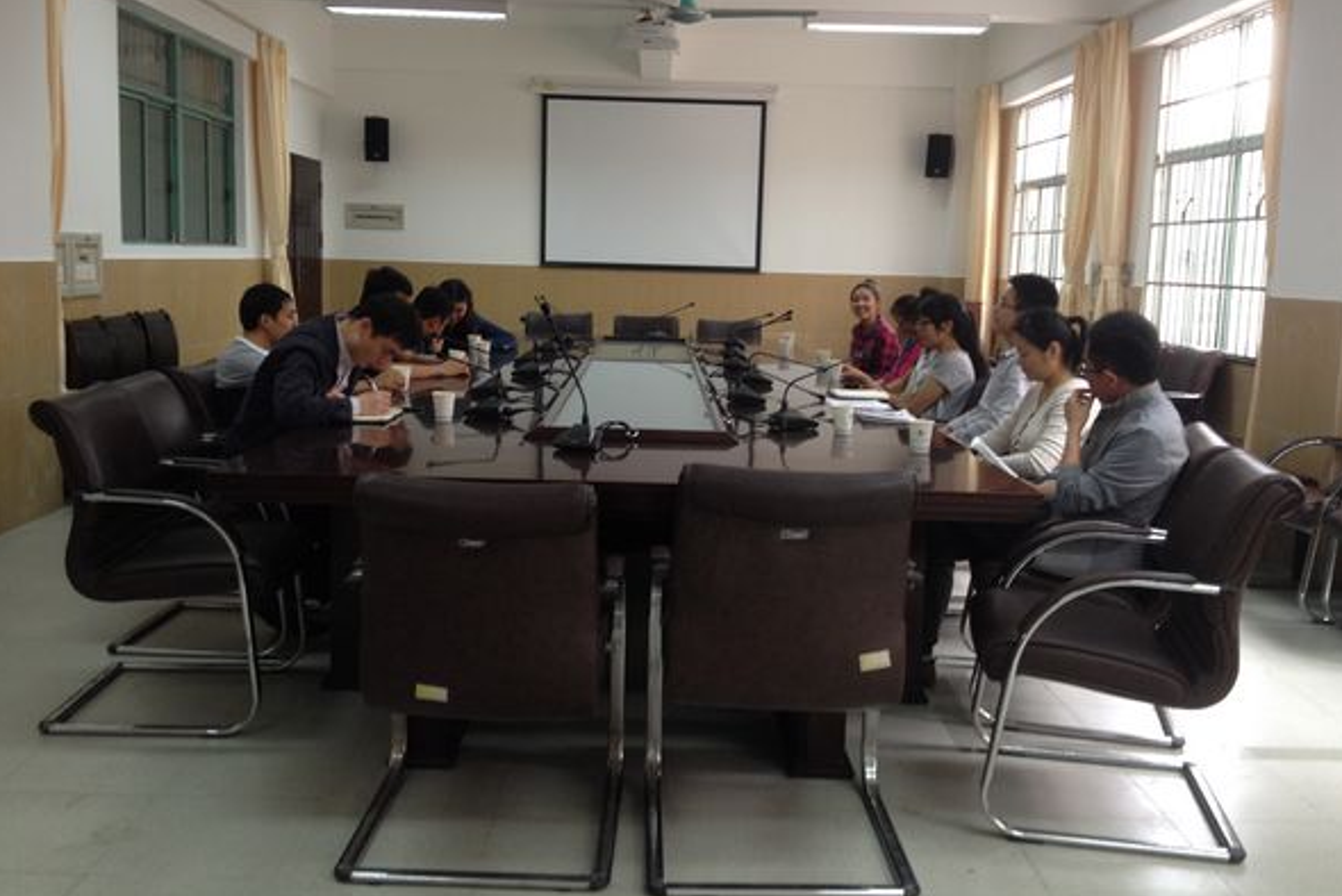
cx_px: 671
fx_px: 1380
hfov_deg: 51.9
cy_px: 414
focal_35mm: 37
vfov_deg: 36.0
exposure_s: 1/20
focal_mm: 4.28
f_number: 2.4
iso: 64
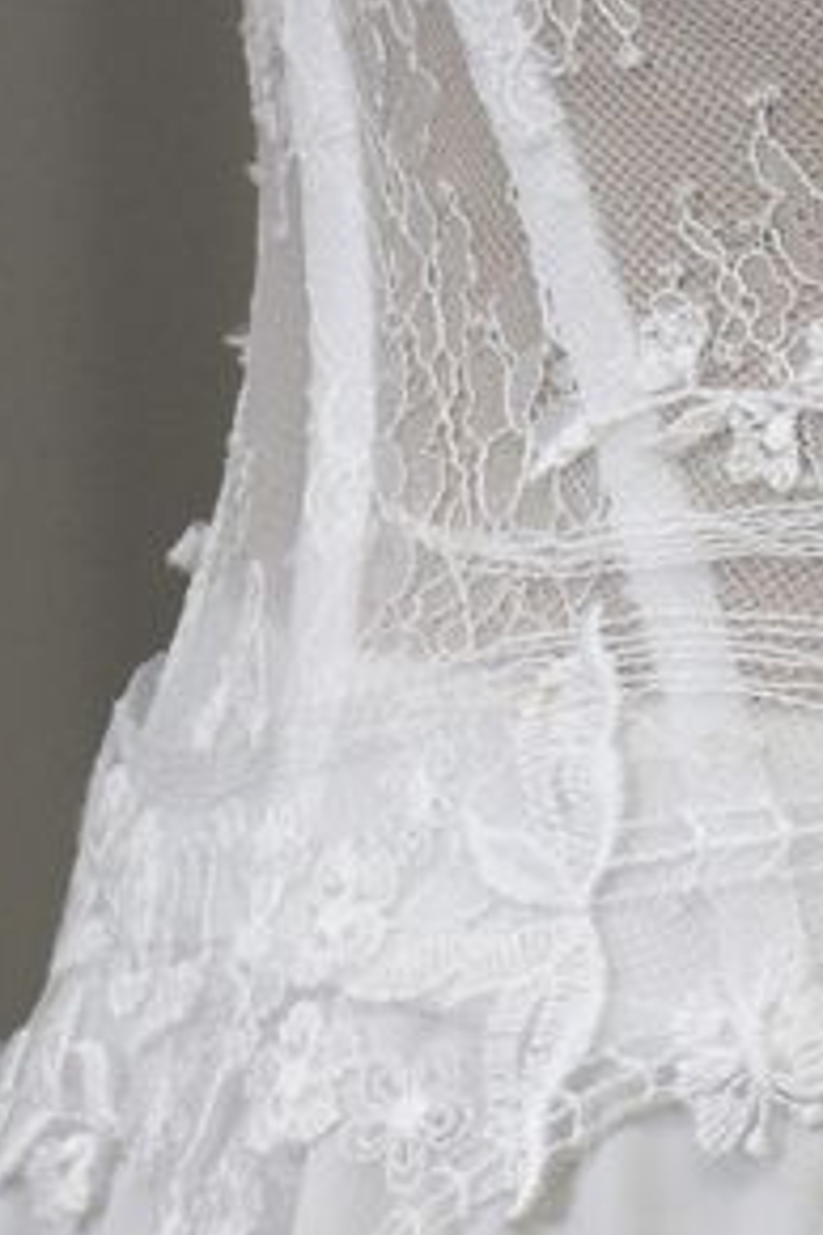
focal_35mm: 325
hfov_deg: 4.2
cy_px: 272
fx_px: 11147
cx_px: 1268
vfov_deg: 6.3
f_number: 5
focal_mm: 35
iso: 400
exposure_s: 1/100
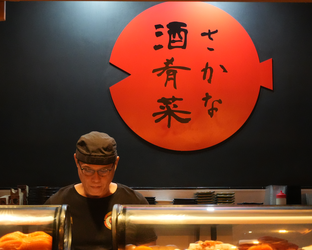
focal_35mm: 85
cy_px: 125
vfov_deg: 18.1
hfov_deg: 22.5
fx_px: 785
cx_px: 154
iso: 6400
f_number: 5.6
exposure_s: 1/60
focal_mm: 50
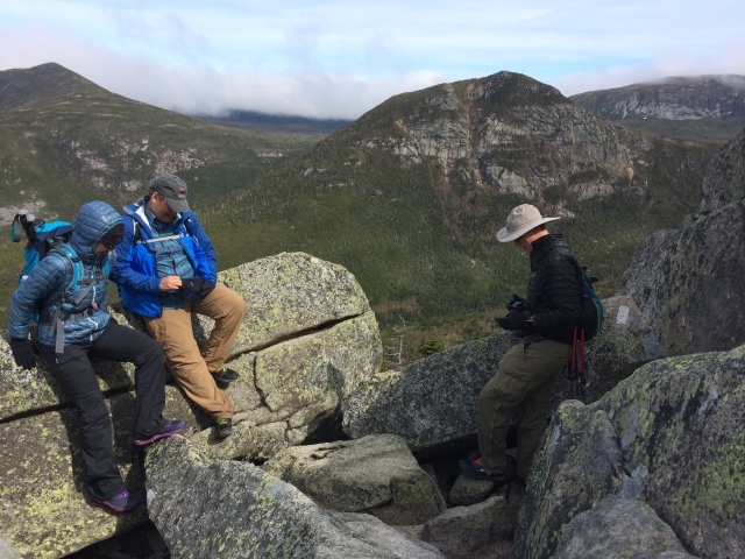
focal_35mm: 29
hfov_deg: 61.7
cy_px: 280
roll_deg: -4.8
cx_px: 372
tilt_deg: -16.3
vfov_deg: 48.2
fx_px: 624
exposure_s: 1/1953
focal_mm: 4.15
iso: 32
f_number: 2.2
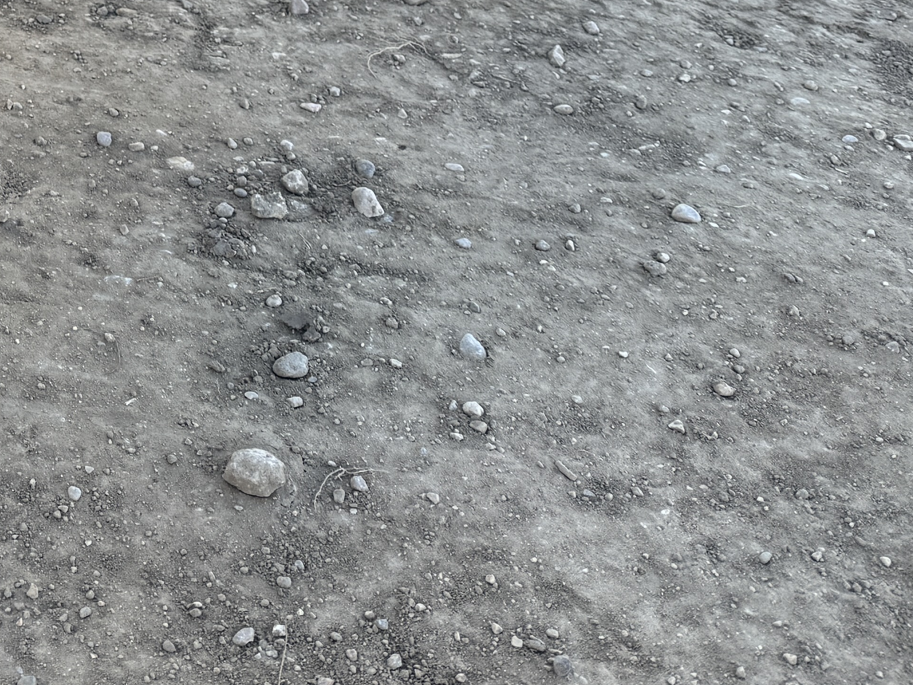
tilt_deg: -16.3
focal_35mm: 71
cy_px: -317
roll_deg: +1.4
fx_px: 1873
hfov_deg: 24.5
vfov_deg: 18.5
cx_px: -222
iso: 80
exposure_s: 1/436
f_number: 1.78
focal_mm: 6.76
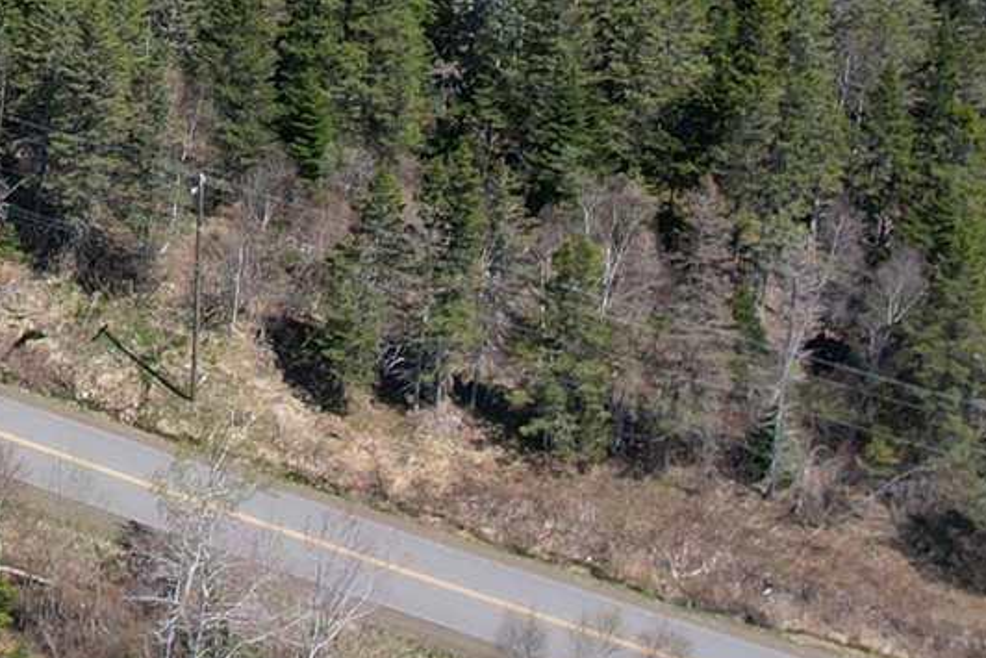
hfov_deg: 15.0
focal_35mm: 127
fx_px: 3479
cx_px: -456
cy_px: -597
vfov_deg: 10.1
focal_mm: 8.38
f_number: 2.8
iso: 100
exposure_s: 1/1500
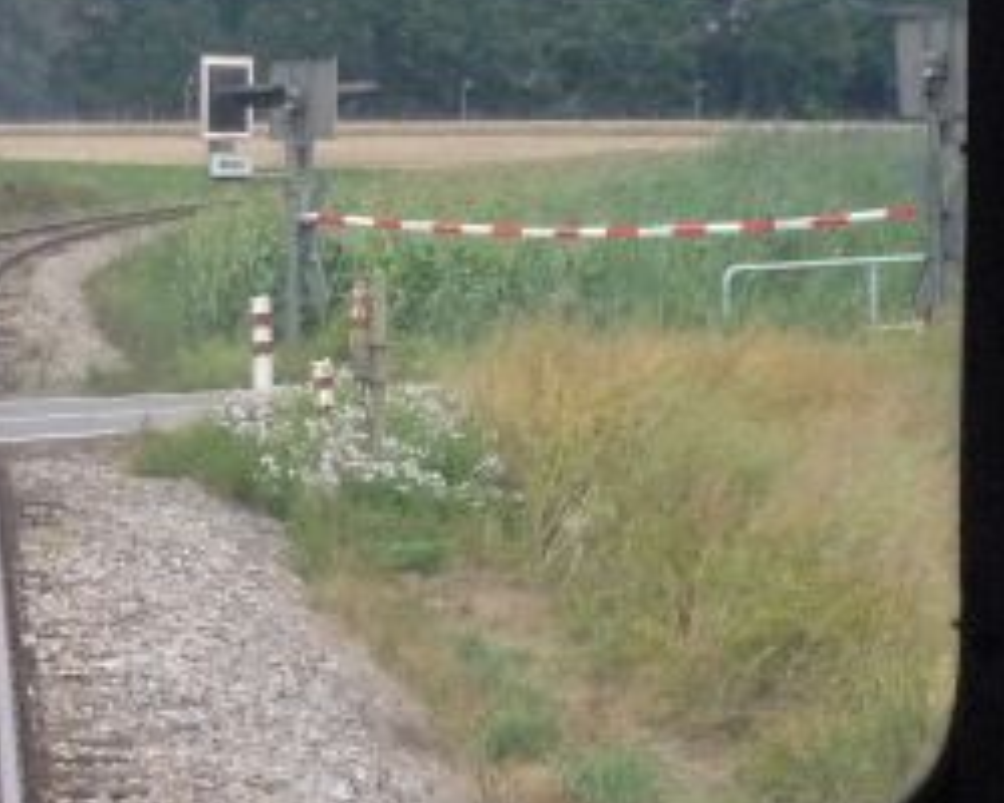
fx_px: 6359
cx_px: 80
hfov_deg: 9.0
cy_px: 149
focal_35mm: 214
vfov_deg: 7.2
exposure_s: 1/800
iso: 400
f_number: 5.6
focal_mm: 11.5
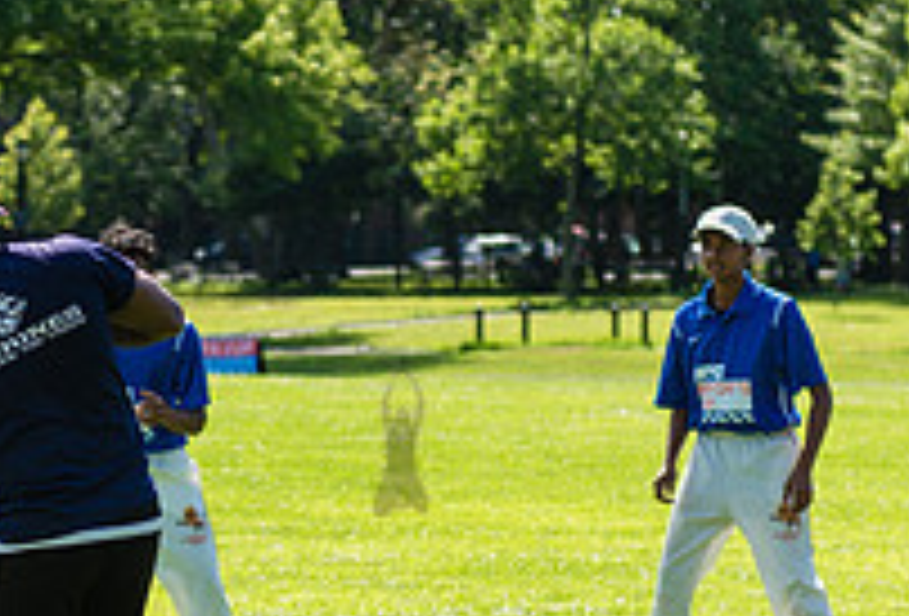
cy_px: 455
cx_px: 71
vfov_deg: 5.6
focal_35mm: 250
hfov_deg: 8.2
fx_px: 6346
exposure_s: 1/2000
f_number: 2.8
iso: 200
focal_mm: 70
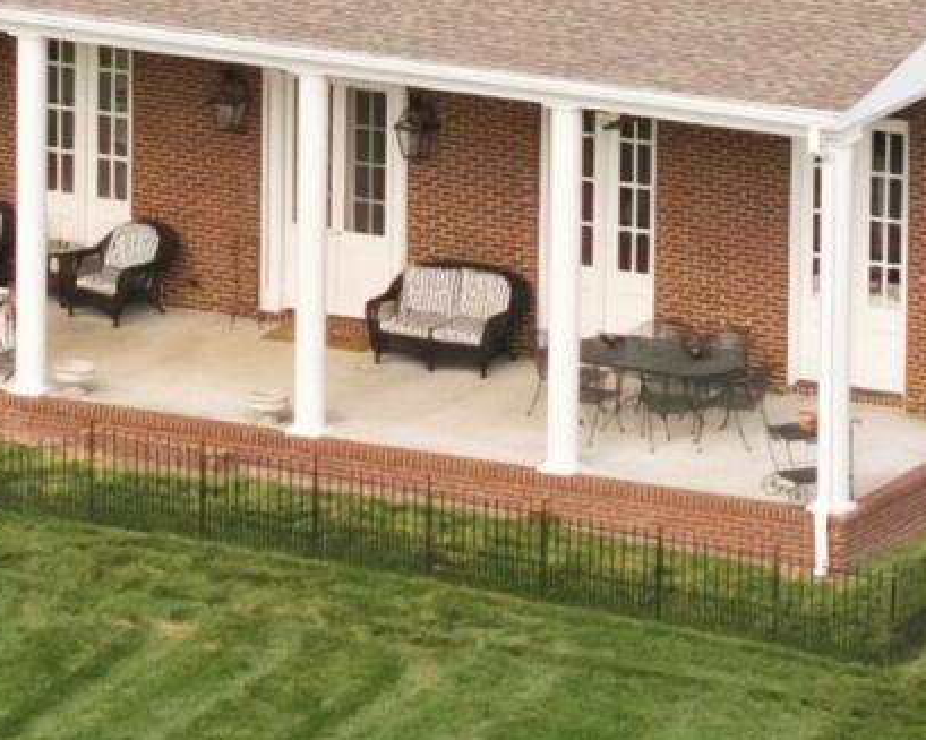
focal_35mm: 501
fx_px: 13727
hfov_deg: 3.9
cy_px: -256
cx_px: -115
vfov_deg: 3.1
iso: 200
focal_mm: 19.4
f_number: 2.8
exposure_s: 1/500
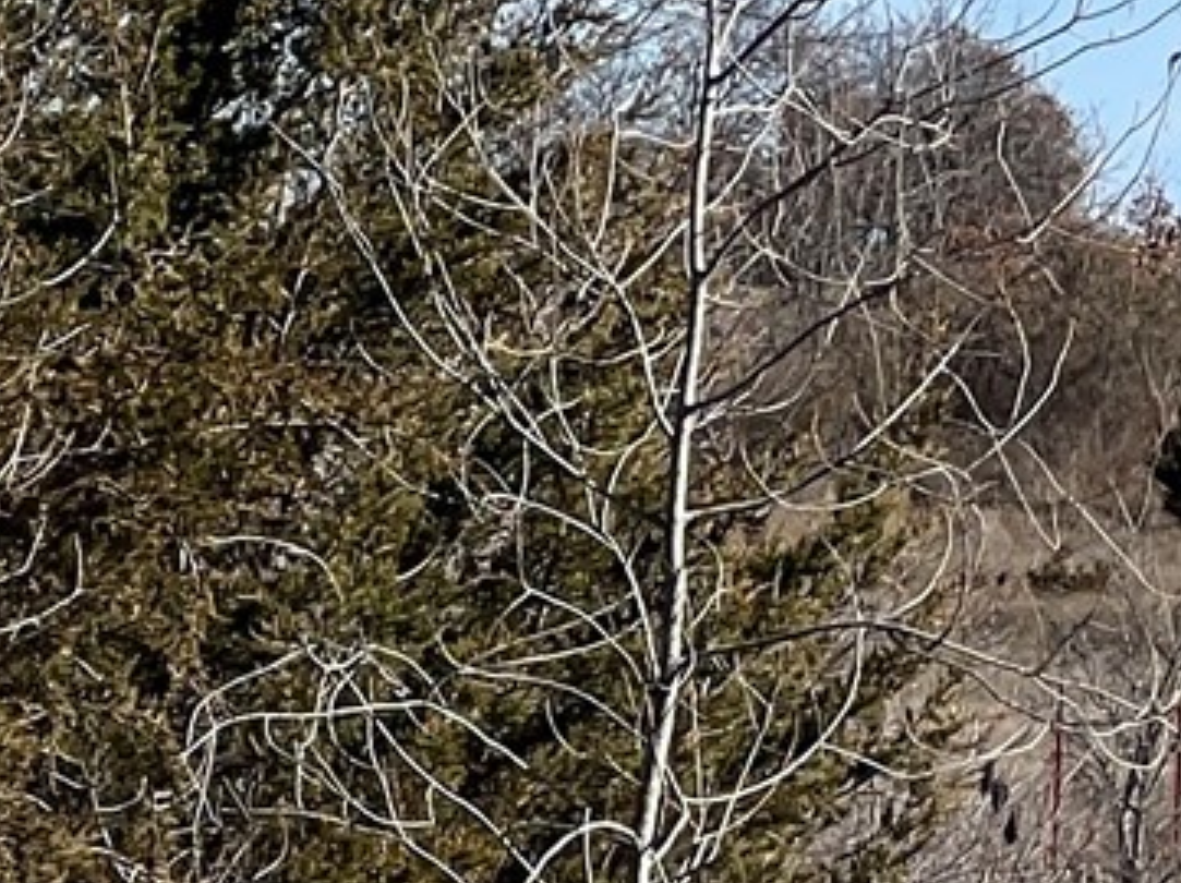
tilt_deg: +3.5
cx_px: 2310
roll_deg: -1.0
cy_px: 533
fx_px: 13974
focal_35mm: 410
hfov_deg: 4.8
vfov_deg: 3.6
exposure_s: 1/927
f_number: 2.8
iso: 32
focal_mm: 9
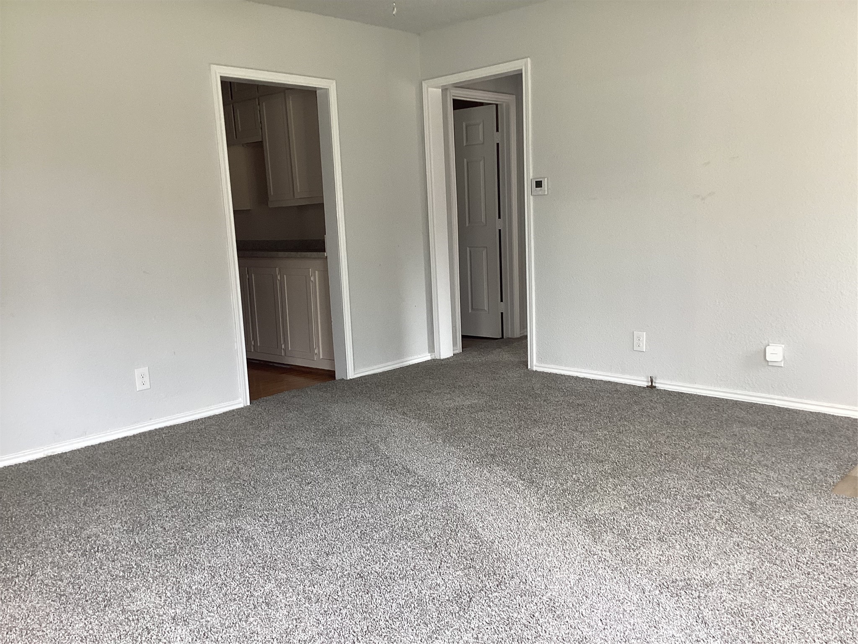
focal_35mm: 31
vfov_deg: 45.4
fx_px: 768
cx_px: 429
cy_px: 322
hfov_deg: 58.4
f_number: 2.4
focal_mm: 3.3
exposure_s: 1/60
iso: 64
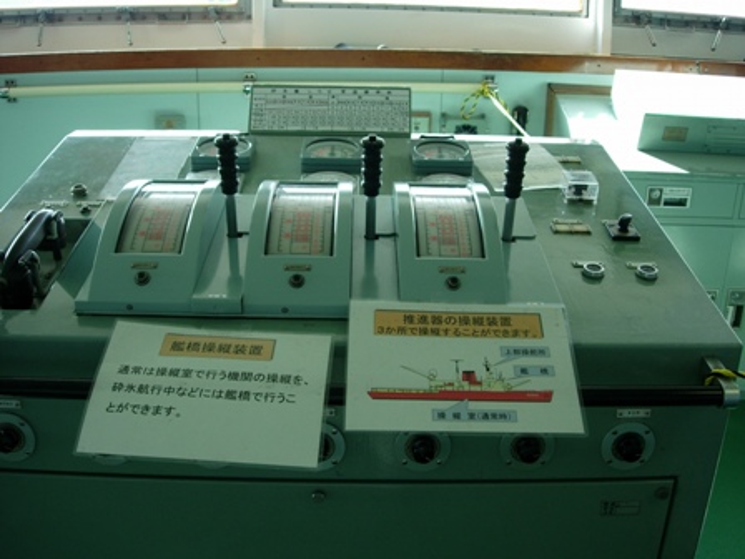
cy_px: 280
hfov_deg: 49.0
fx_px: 818
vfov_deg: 37.7
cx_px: 372
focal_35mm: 38
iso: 64
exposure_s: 1/53.8
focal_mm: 7.8
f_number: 2.8
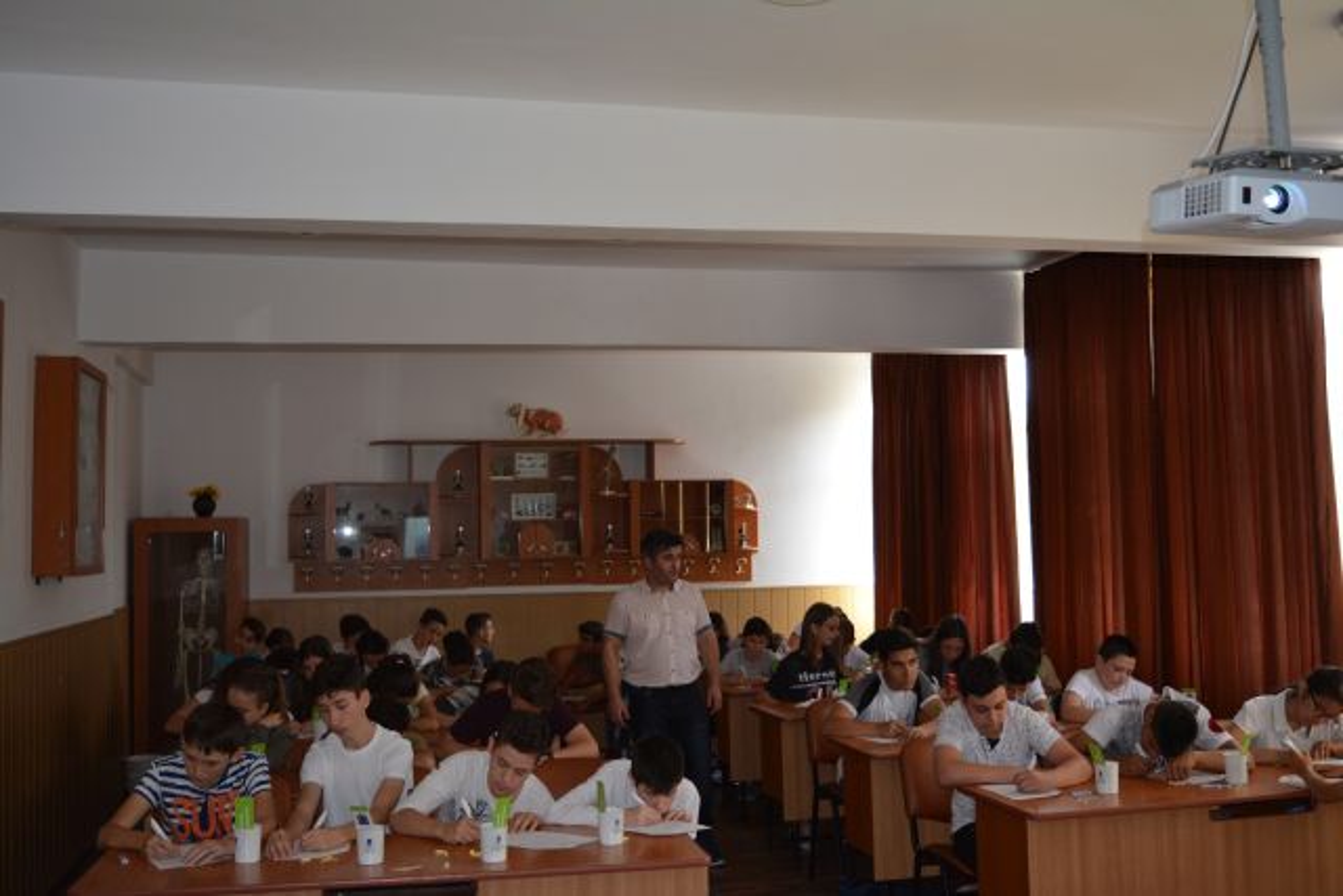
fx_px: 1343
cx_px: 672
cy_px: 448
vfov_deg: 36.9
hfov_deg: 53.1
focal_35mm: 36
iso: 400
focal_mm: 24
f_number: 4
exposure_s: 1/125
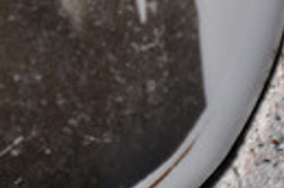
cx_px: 39
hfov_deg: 3.1
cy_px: -128
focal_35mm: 657
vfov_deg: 2.1
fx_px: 5170
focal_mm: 98
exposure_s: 1/250
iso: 200
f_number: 8
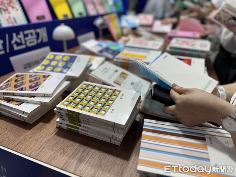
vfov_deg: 56.8
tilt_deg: -27.0
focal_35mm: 24
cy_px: 88
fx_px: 164
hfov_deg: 71.6
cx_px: 118
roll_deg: -0.2
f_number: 1.78
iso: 64
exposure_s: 1/143
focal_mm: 6.86
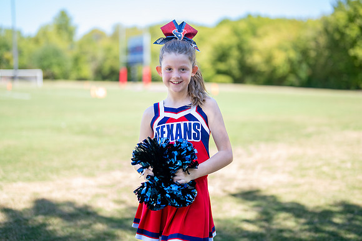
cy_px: 108
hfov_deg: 35.1
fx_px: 573
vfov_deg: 23.8
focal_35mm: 57
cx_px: 182
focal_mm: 50
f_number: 1.2
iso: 100
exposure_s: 1/1250
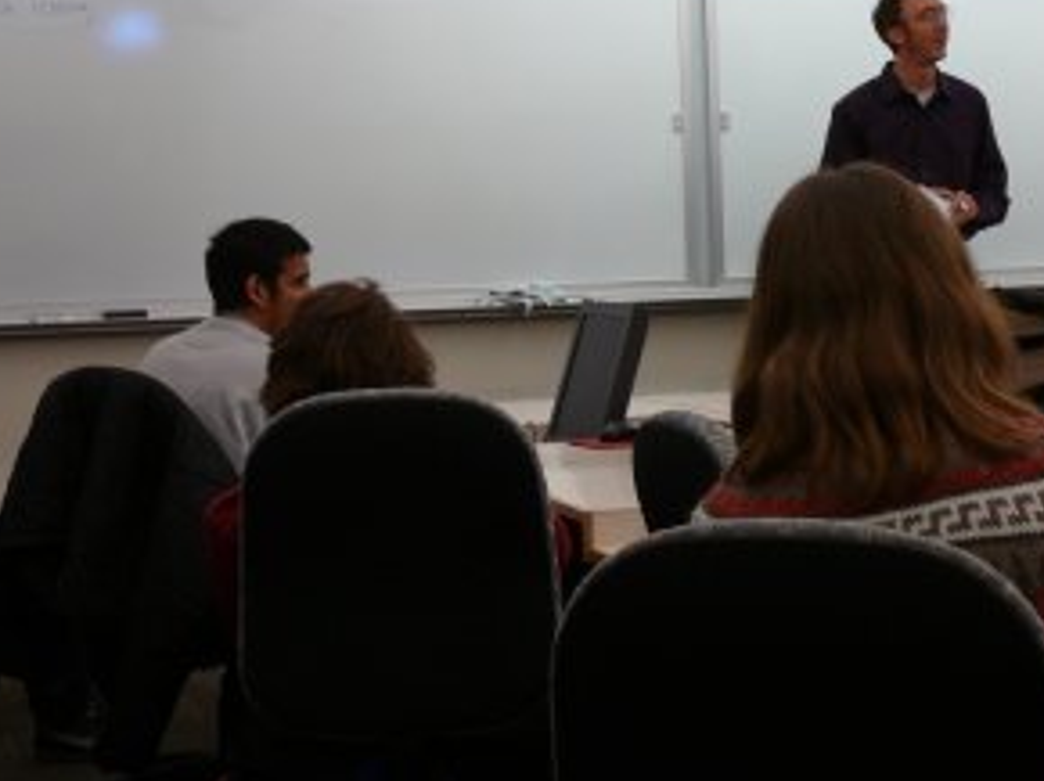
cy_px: 263
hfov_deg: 20.0
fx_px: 2953
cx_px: 662
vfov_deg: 15.0
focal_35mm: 98
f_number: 3.7
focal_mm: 10.5
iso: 100
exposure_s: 1/30
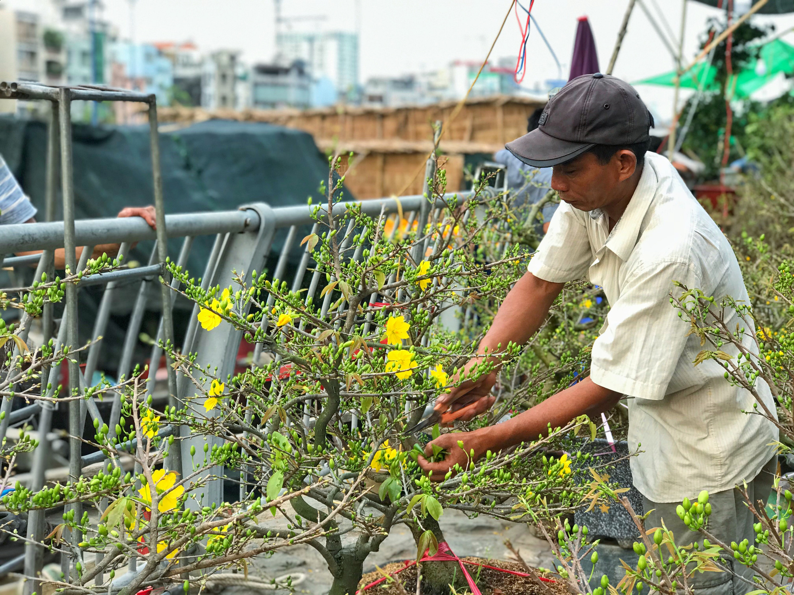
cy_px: 298
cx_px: 397
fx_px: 1307
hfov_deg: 33.8
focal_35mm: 57
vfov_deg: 25.7
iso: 25
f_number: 2.8
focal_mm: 6.6
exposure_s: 1/50
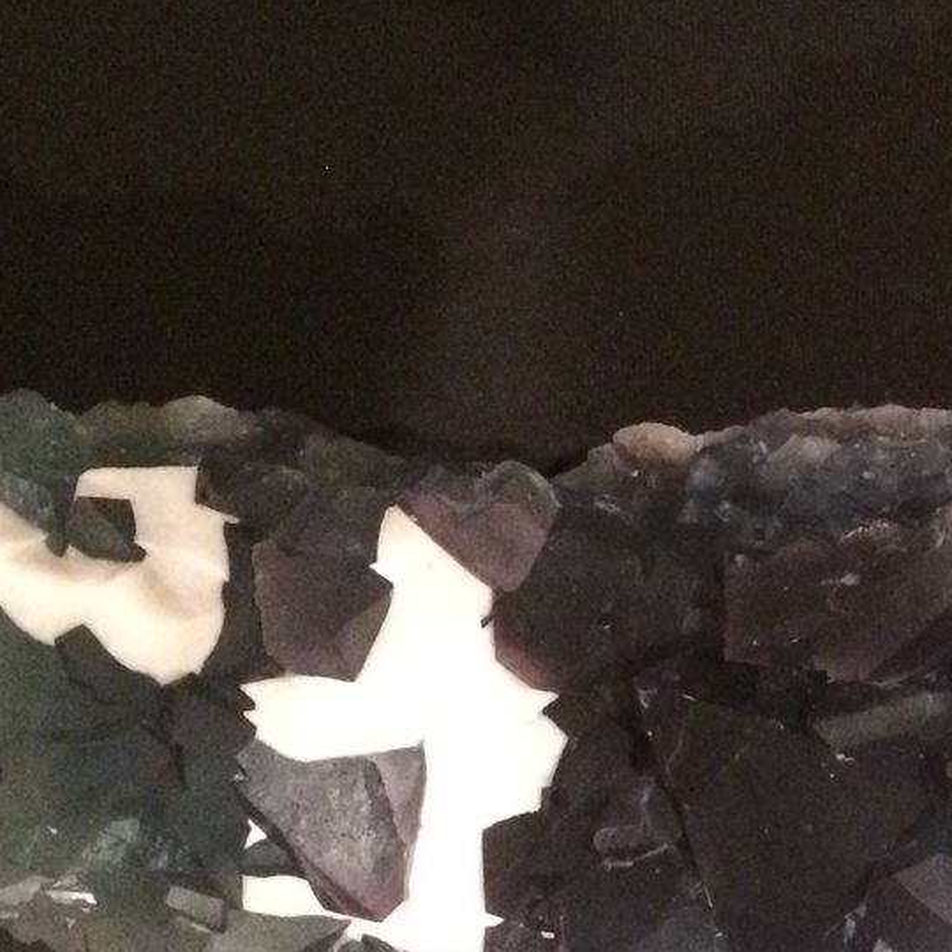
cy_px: 827
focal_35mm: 76
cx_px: 1068
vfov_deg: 22.3
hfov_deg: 21.5
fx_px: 2365
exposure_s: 1/15
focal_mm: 4.15
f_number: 2.2
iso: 640
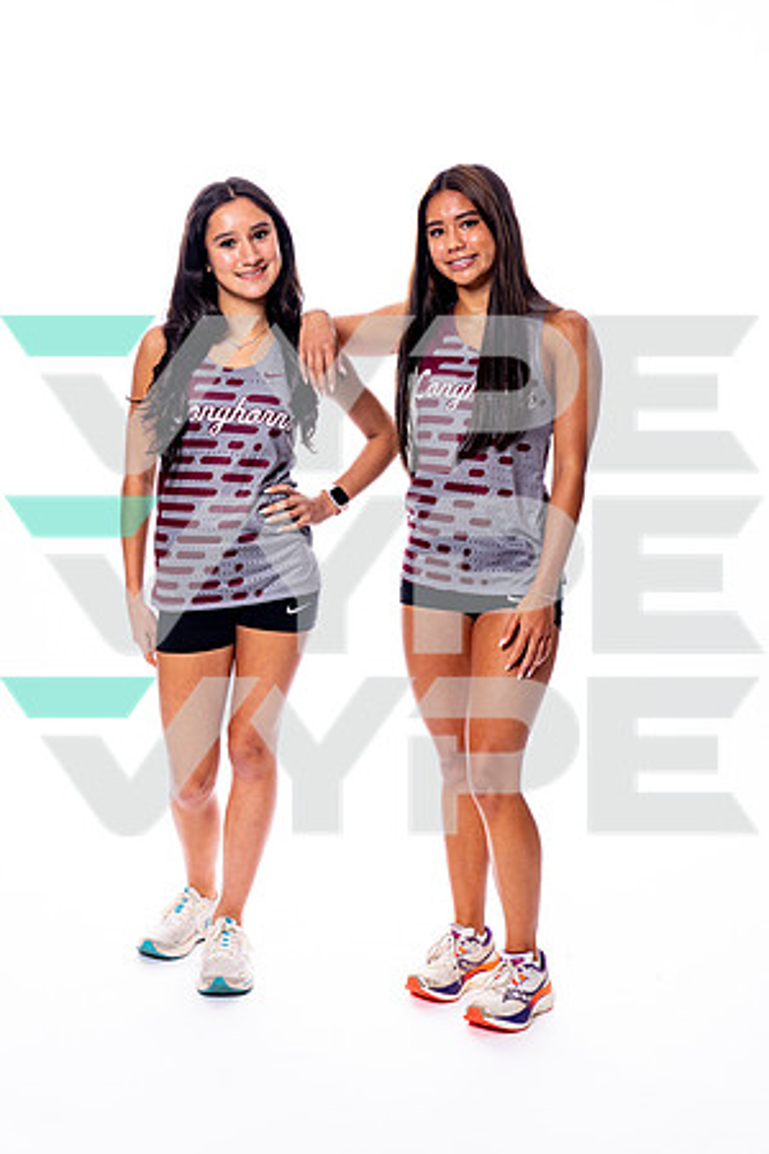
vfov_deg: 31.4
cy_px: 577
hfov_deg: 21.2
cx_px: 384
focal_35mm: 64
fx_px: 2051
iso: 400
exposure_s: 1/250
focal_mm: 64
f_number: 8
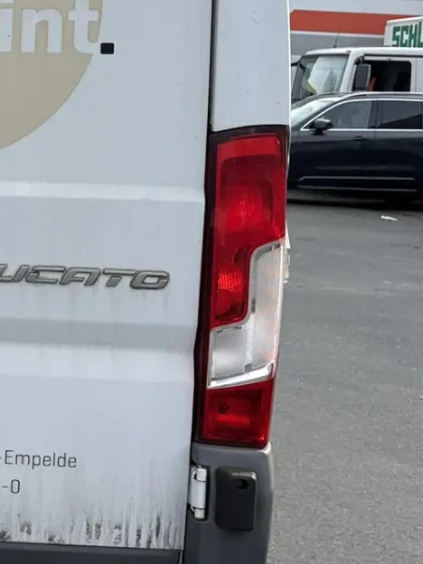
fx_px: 1303
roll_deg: -1.5
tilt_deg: -2.6
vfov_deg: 24.3
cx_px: -253
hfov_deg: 16.4
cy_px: 181
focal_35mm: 80
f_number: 1.6
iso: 50
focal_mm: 5.96
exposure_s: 1/2283
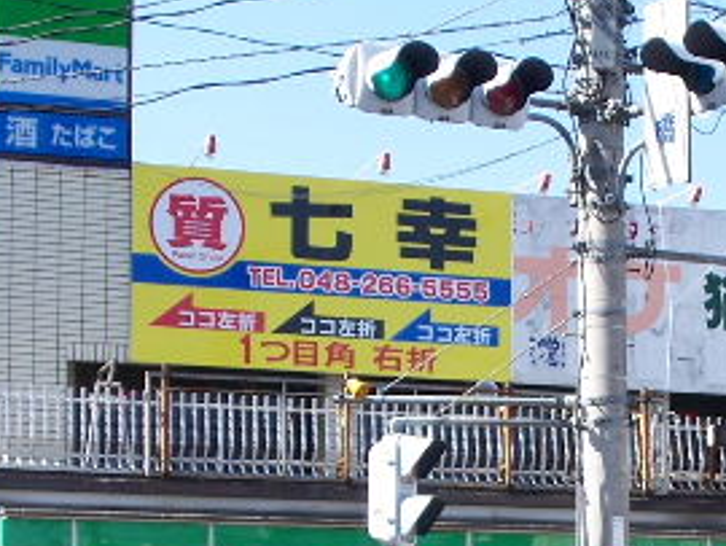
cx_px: 484
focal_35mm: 116
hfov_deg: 16.9
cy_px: 565
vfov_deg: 12.6
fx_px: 2435
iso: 64
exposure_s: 1/250
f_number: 4
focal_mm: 8
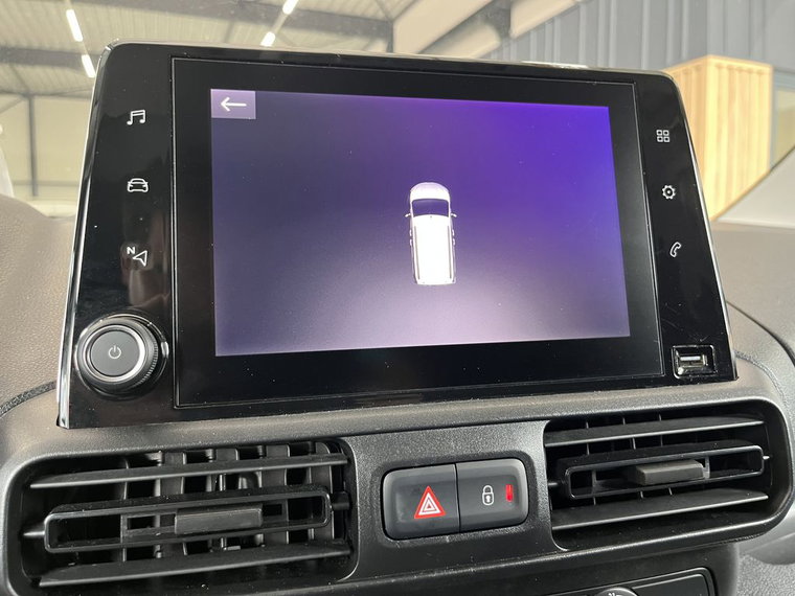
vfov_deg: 53.1
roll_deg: -0.2
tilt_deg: -5.3
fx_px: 597
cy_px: 298
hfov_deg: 67.3
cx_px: 398
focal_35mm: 26
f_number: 1.6
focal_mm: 5.1
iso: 250
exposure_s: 1/50
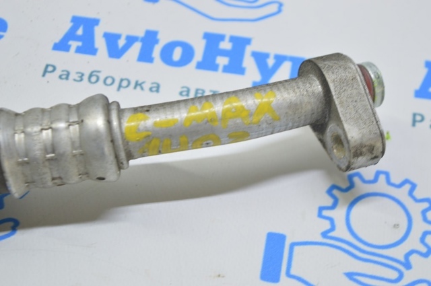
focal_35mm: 82
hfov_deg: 24.6
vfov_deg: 16.5
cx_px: 216
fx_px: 986
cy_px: 143
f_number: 5.6
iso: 400
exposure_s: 1/20
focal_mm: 55
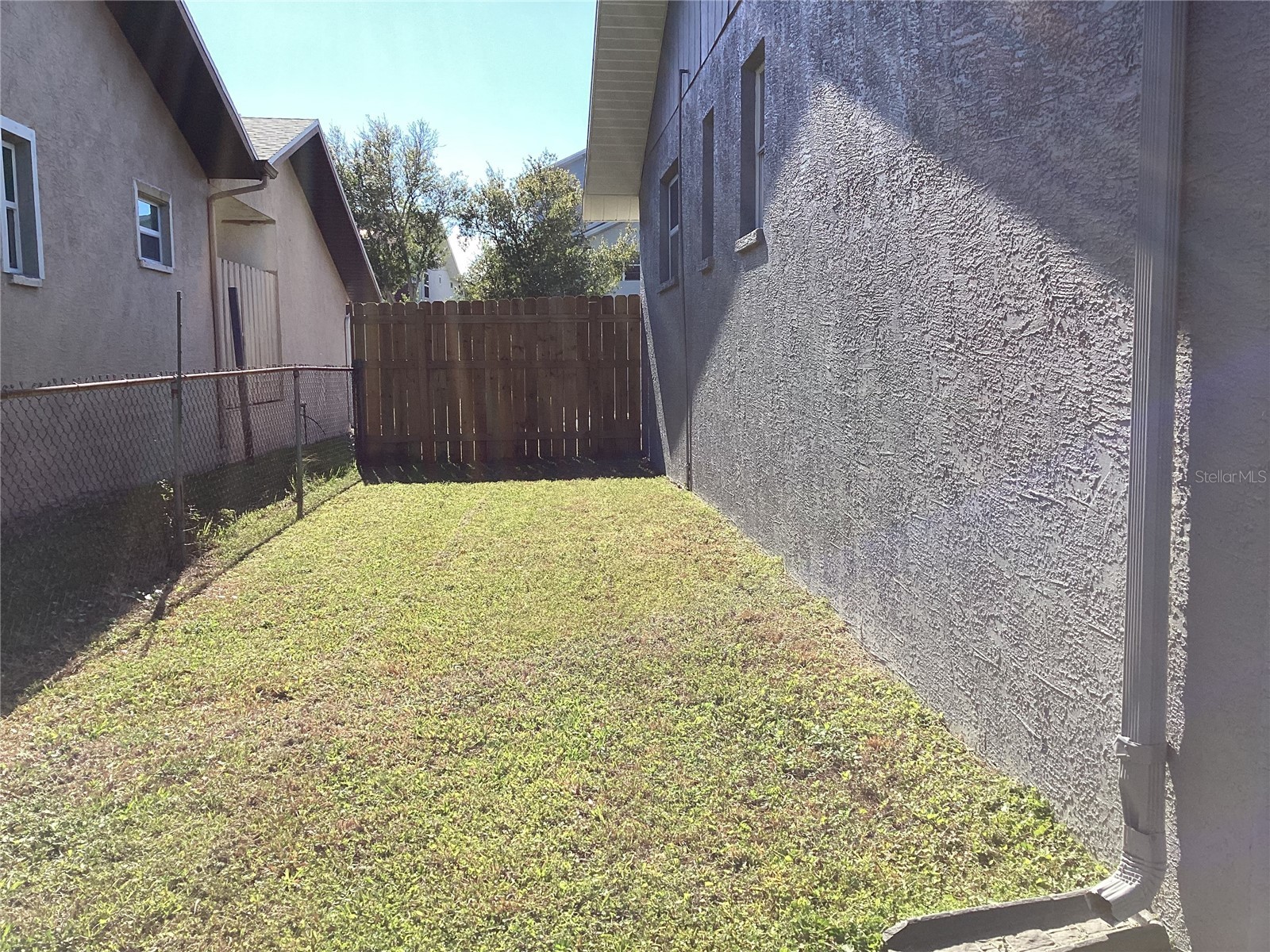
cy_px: 476
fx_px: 1137
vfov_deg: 45.4
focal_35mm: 31
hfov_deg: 58.4
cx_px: 635
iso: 25
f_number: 2.4
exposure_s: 1/905
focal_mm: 3.3
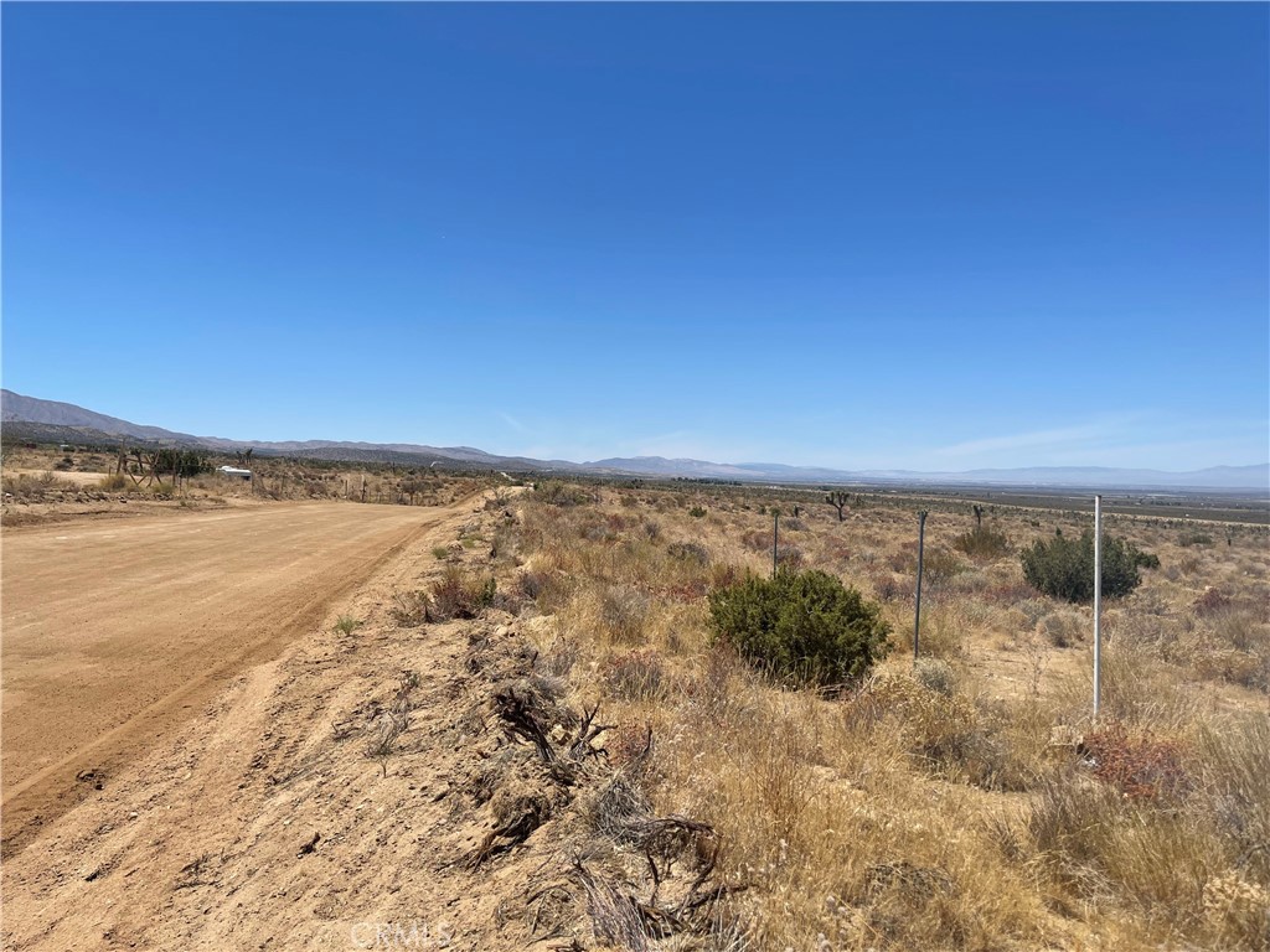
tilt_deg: +0.1
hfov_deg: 69.4
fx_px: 917
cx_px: 635
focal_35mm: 25
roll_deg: -2.1
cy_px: 476
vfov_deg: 54.9
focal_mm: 5.1
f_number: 1.6
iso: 32
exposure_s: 1/4902
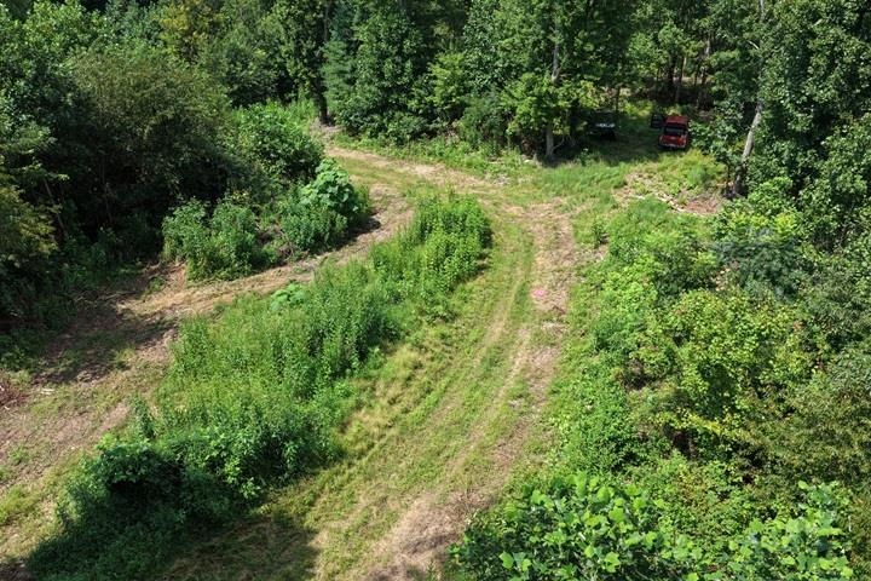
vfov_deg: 46.4
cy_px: 290
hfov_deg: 65.5
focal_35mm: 28
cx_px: 436
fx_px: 677
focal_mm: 14.45
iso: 200
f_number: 2.8
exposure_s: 1/80
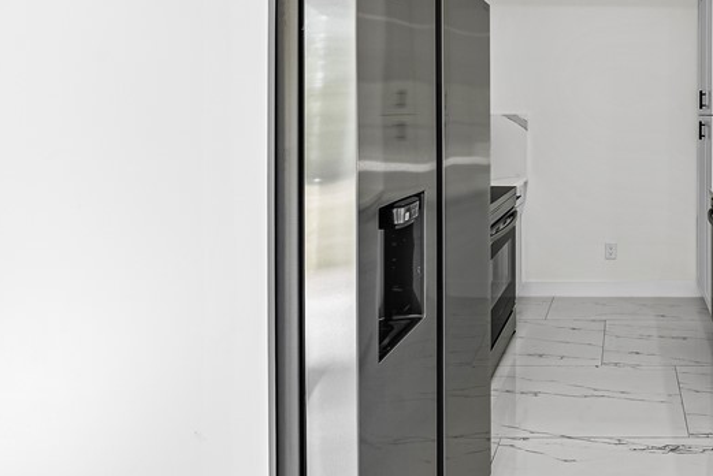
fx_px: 495
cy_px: 119
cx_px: 626
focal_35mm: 25
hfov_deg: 61.6
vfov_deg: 49.3
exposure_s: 1/6
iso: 200
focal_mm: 12
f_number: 9
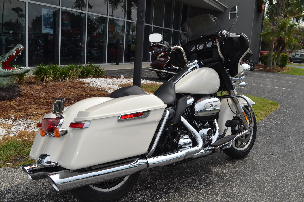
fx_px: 279
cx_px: 152
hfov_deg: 57.2
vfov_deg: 40.0
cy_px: 101
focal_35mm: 33
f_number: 9
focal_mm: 22
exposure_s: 1/200
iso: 100
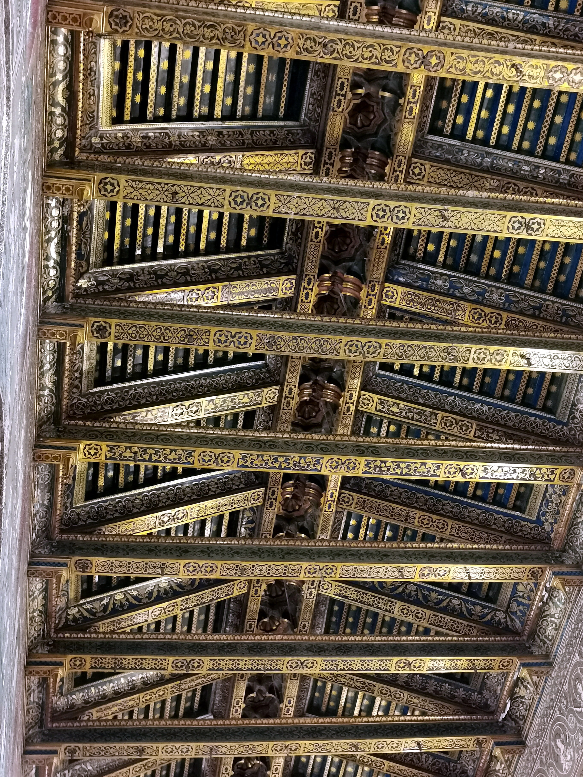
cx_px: 292
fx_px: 1078
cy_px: 388
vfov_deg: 39.7
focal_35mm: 48
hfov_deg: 30.3
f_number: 1.6
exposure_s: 1/33.3
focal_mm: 5.56
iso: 320
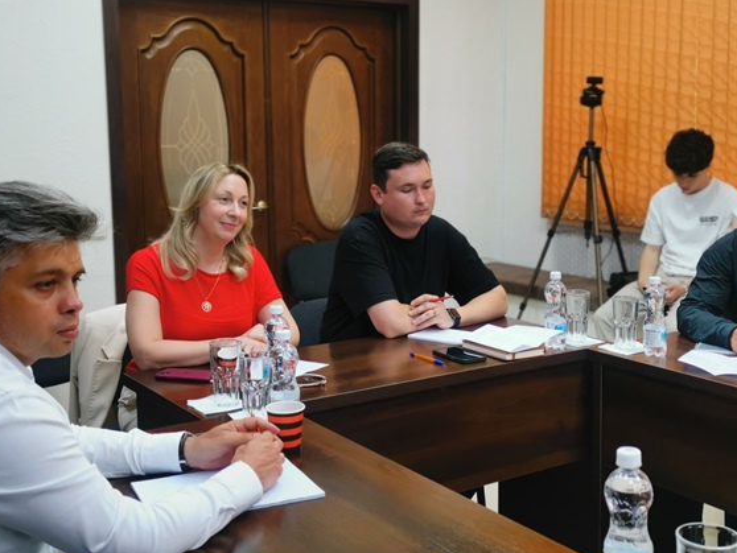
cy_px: 249
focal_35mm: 47
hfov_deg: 40.4
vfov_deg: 30.9
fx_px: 1001
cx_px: 388
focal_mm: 5.58
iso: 160
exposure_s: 1/100
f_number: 1.8
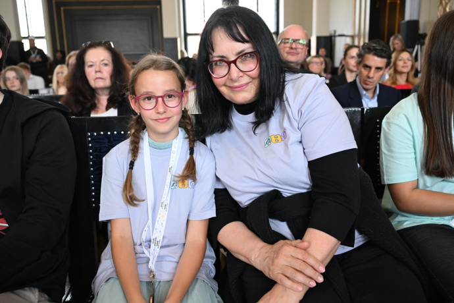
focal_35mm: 32
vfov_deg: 41.7
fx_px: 397
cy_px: 152
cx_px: 227
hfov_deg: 59.5
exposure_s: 1/320
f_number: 4.5
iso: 4000
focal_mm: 31.5
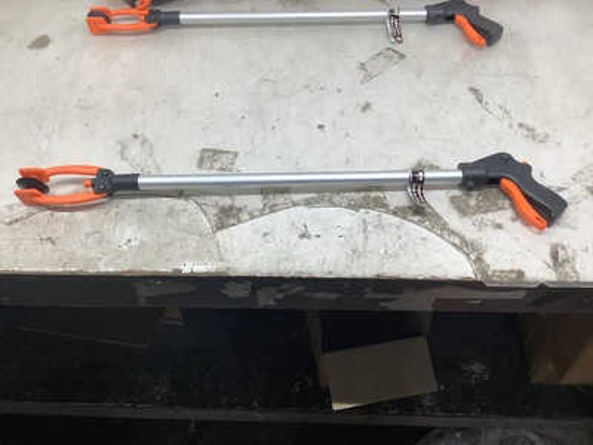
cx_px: 296
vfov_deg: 45.4
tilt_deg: -53.9
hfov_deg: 58.4
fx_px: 531
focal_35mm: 31
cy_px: 222
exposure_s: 1/120
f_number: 2.4
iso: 80
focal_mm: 3.3
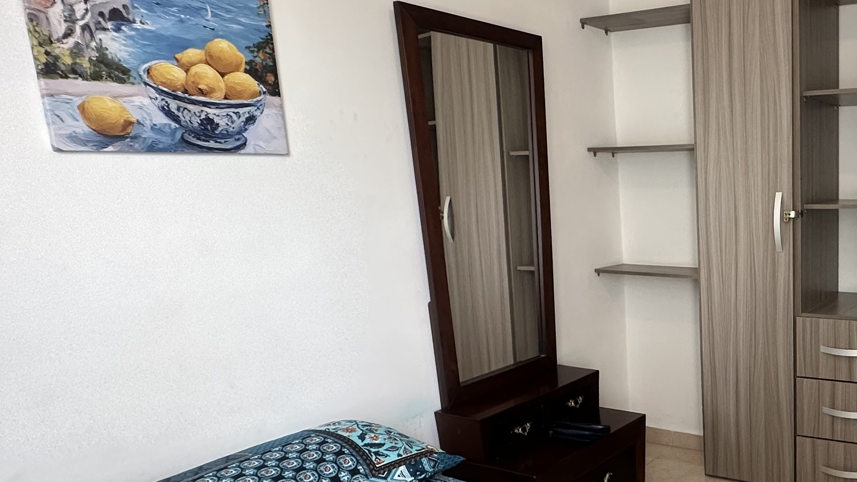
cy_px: 303
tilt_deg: -8.0
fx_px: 704
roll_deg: +0.9
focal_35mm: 31
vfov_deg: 37.5
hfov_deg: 55.9
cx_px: 739
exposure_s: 1/99
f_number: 2.2
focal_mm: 2.22
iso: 200
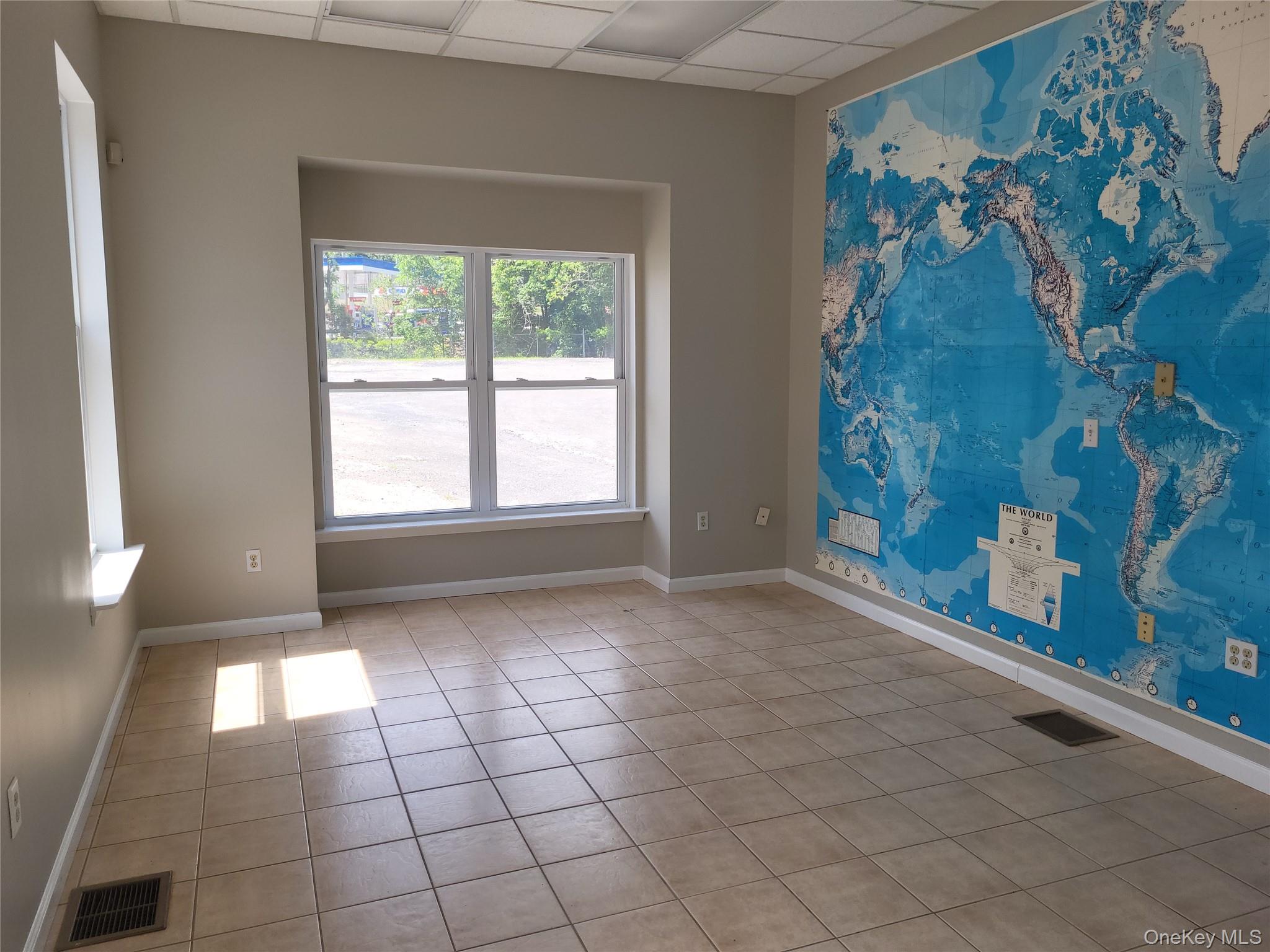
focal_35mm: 26
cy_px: 476
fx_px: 954
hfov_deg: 67.3
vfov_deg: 53.1
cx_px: 635
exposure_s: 1/340
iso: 40
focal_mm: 5.4
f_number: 1.8
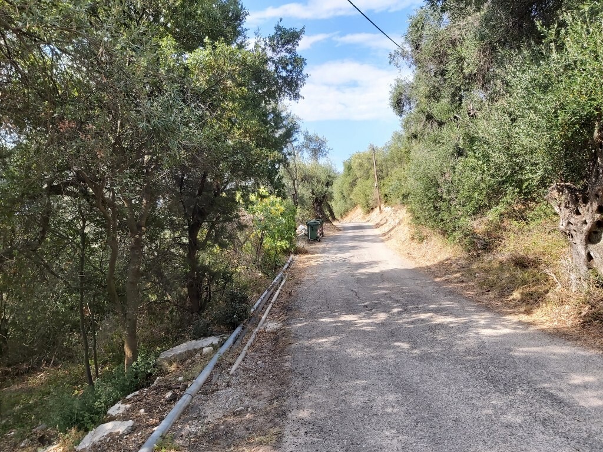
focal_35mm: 26
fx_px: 453
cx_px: 302
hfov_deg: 67.3
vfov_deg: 53.1
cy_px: 226
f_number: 1.7
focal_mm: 3.92
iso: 64
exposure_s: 1/609
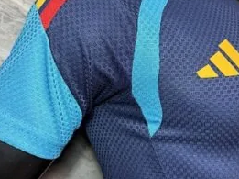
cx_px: 132
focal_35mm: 35
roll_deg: +1.5
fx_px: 241
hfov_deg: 52.6
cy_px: 77
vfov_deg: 40.5
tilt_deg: +1.3
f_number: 1.78
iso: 125
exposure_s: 1/50
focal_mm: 6.76
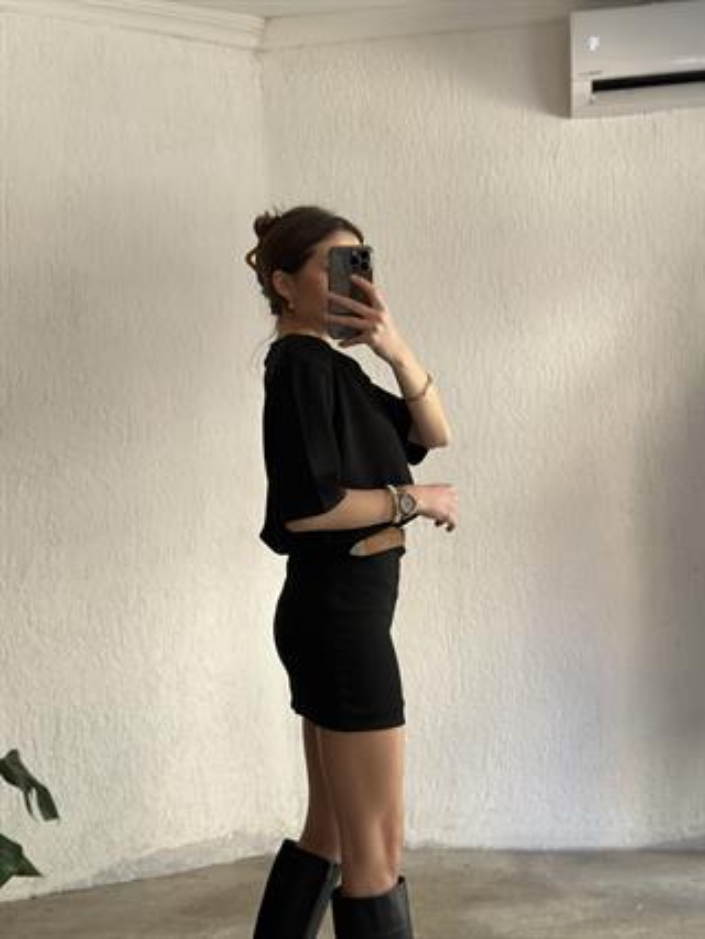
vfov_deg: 39.6
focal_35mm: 48
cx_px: 352
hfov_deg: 30.3
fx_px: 1302
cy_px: 470
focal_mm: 6.86
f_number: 1.78
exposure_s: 1/64
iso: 125
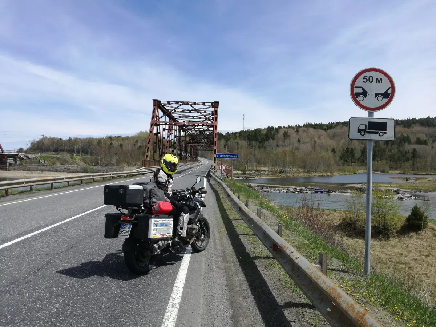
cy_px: 164
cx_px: 218
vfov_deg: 51.4
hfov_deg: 65.3
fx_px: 340
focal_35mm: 27
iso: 50
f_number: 2
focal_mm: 3.79
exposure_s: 1/1389
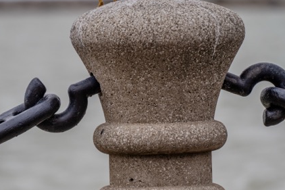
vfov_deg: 3.2
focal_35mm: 427
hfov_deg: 4.8
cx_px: 51
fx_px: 3379
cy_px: 55
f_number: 2.8
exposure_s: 1/3200
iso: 400
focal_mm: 200
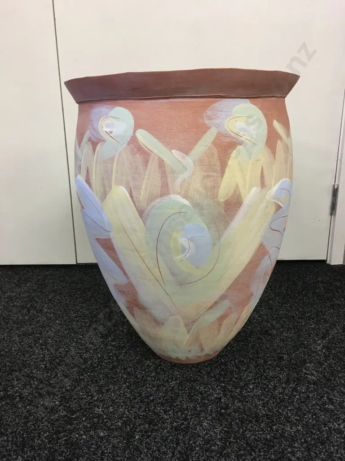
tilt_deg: -16.0
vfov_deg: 61.7
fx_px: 385
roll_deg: -0.4
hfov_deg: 48.2
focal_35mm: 29
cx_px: 172
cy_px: 230
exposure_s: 1/17
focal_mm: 4.15
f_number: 2.2
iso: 40
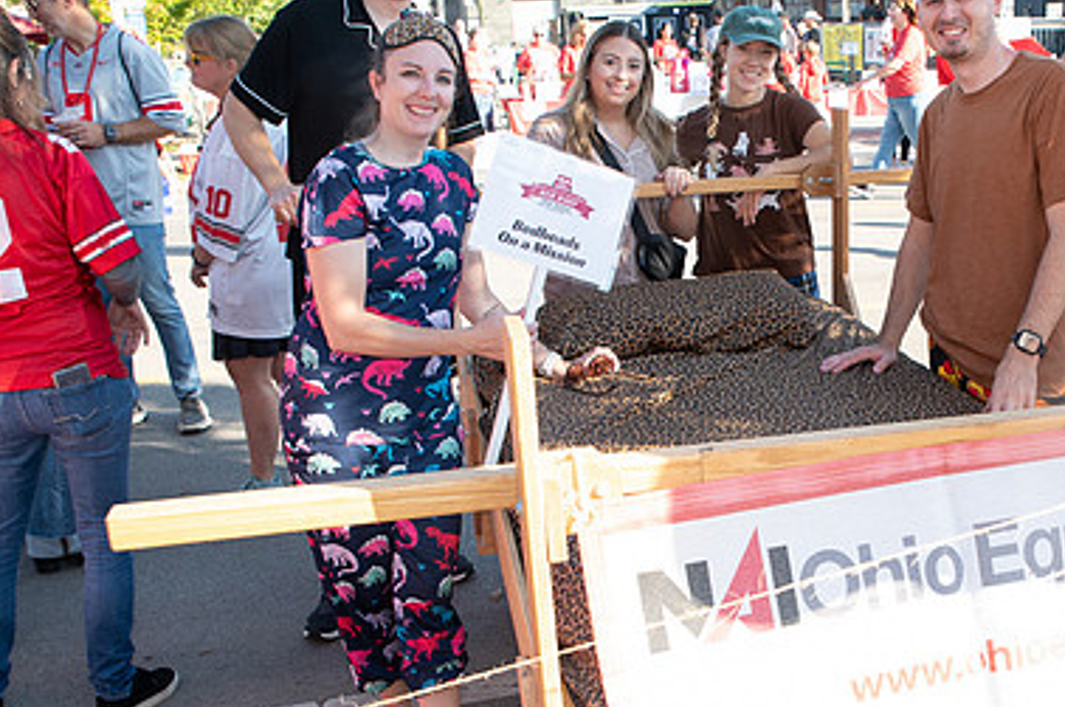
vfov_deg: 31.6
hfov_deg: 45.0
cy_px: 453
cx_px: 789
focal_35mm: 42
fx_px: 1241
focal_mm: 24
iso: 400
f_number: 6.3
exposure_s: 1/200
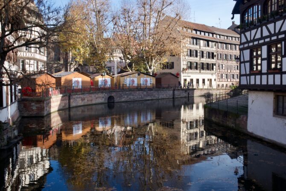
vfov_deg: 37.9
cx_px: 143
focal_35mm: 35
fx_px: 278
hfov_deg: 54.4
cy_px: 96
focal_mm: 23
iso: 800
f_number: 9
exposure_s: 1/500
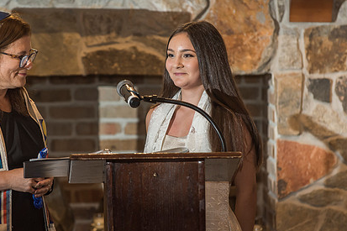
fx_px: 2707
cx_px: 125
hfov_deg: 7.3
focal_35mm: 281
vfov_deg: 4.9
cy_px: 110
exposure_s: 1/125
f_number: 4
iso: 800
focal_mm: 200
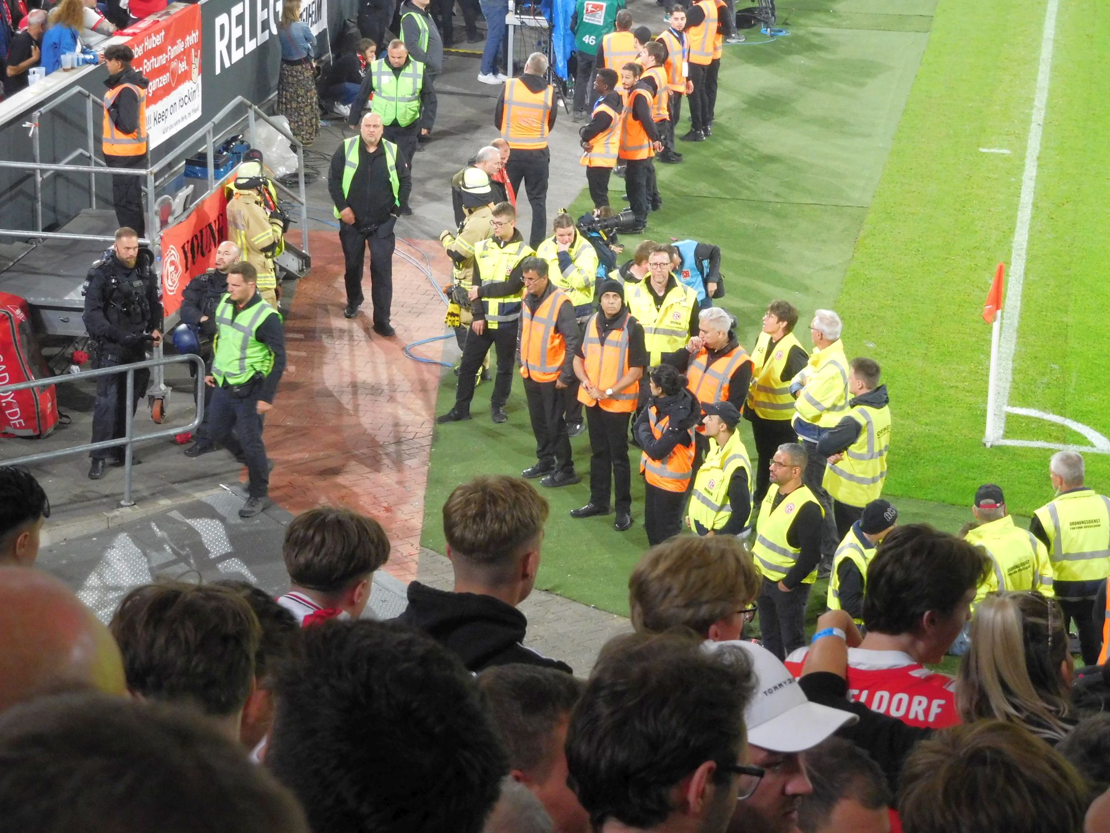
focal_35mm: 90
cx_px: 555
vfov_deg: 16.4
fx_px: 2886
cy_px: 416
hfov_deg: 21.8
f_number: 4.7
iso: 720
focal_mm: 16.1
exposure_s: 1/60
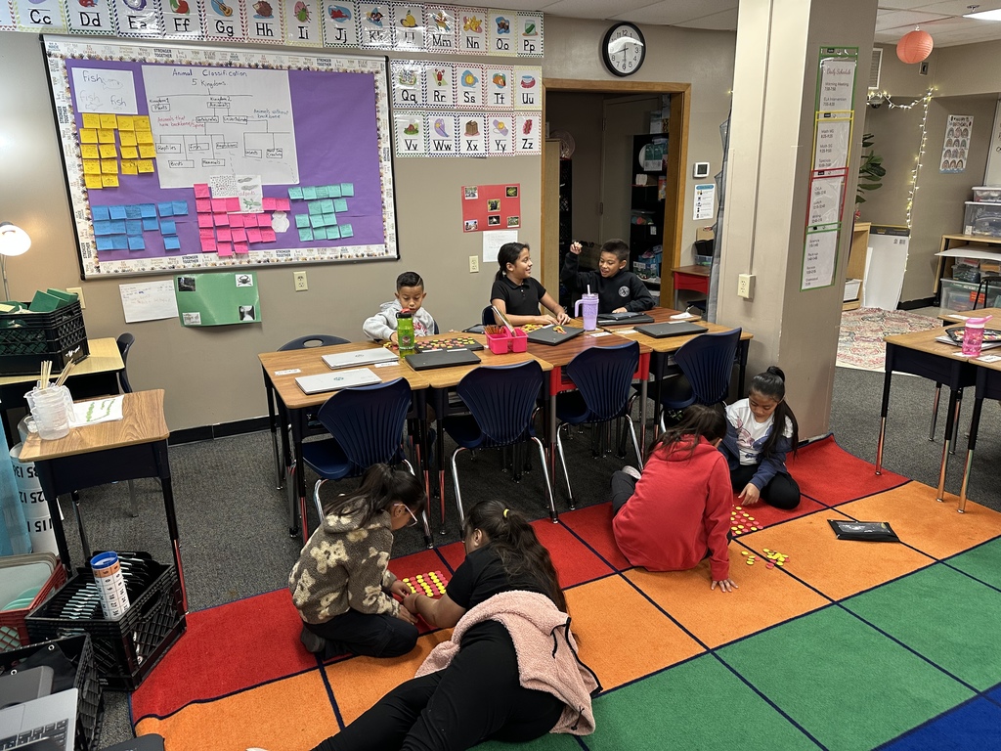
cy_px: 376
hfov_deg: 71.6
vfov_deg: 56.8
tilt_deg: -16.3
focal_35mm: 24
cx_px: 500
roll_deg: +1.2
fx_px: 694
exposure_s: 1/60
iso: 200
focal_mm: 6.86
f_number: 1.78
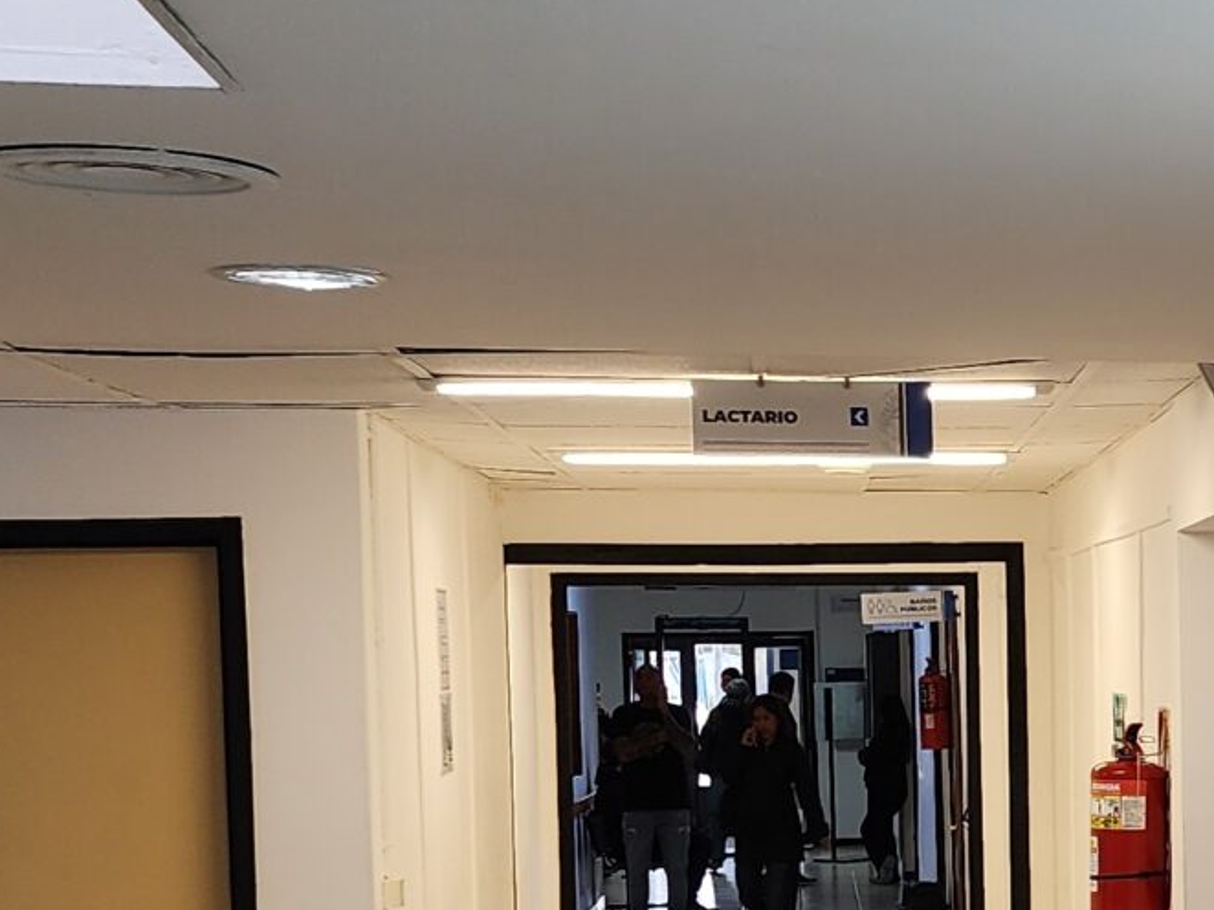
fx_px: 3120
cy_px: 782
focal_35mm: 89
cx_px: 1412
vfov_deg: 16.4
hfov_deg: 20.7
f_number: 1.8
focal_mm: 6.4
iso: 80
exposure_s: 1/100
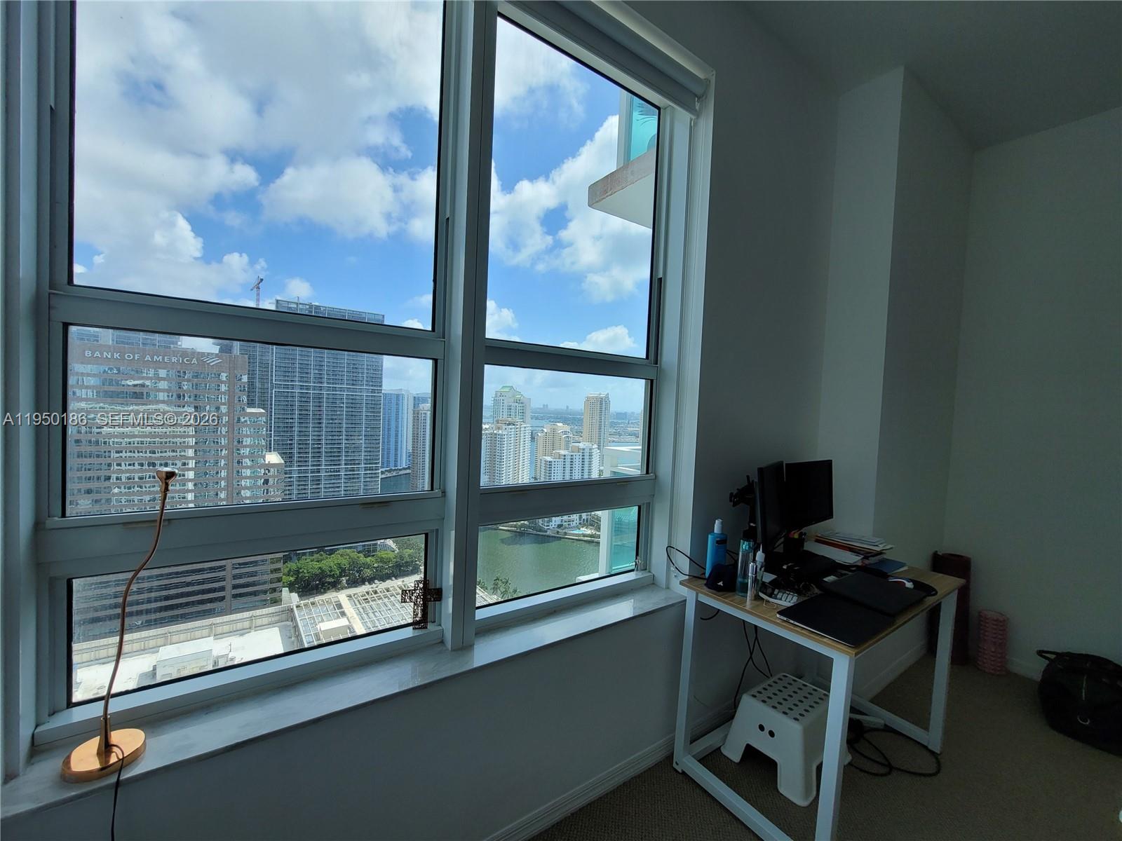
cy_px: 420
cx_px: 561
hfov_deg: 106.2
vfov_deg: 89.9
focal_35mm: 13
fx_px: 421
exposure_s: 1/1117
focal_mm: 2.2
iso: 64
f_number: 2.2
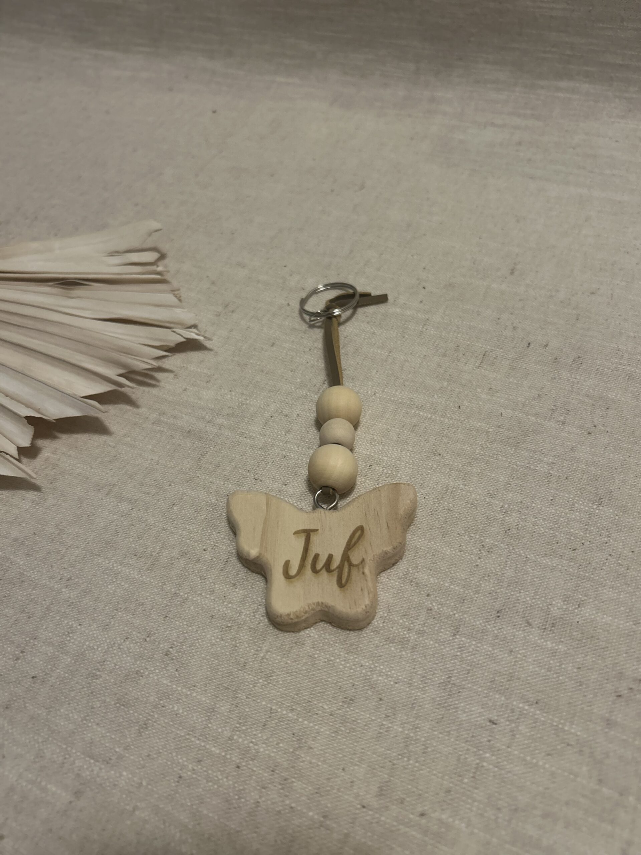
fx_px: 642
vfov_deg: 67.3
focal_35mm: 26
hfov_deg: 53.1
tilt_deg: -50.5
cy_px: 428
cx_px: 320
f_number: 1.5
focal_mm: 5.7
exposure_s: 1/50
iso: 400
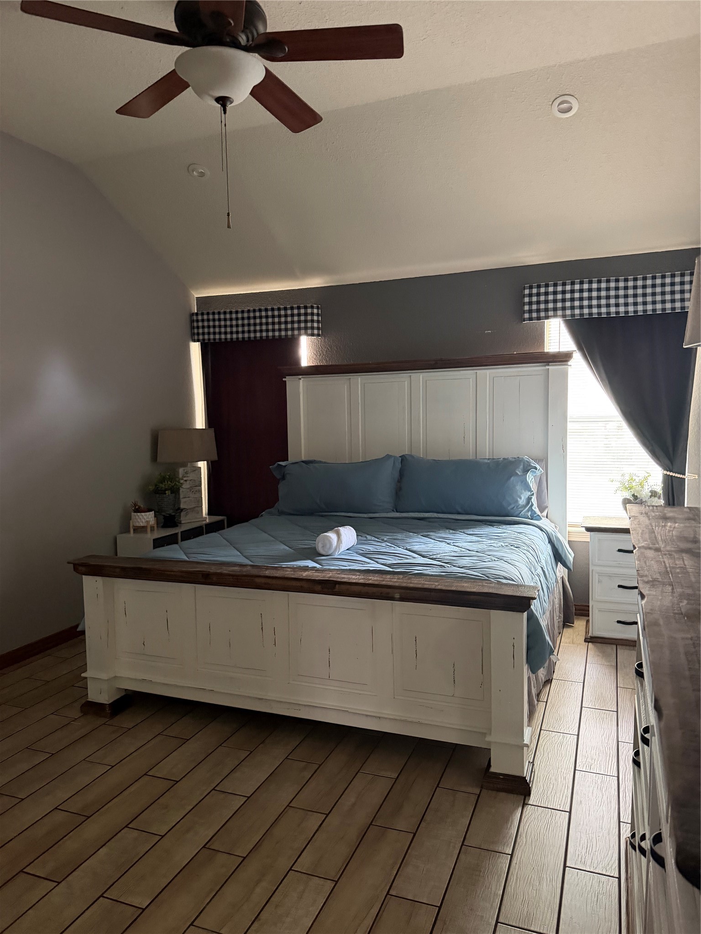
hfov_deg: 56.8
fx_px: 648
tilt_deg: -5.7
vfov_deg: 71.6
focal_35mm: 24
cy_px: 467
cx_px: 350
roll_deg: +0.4
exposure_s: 1/30
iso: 800
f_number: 1.78
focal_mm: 6.76
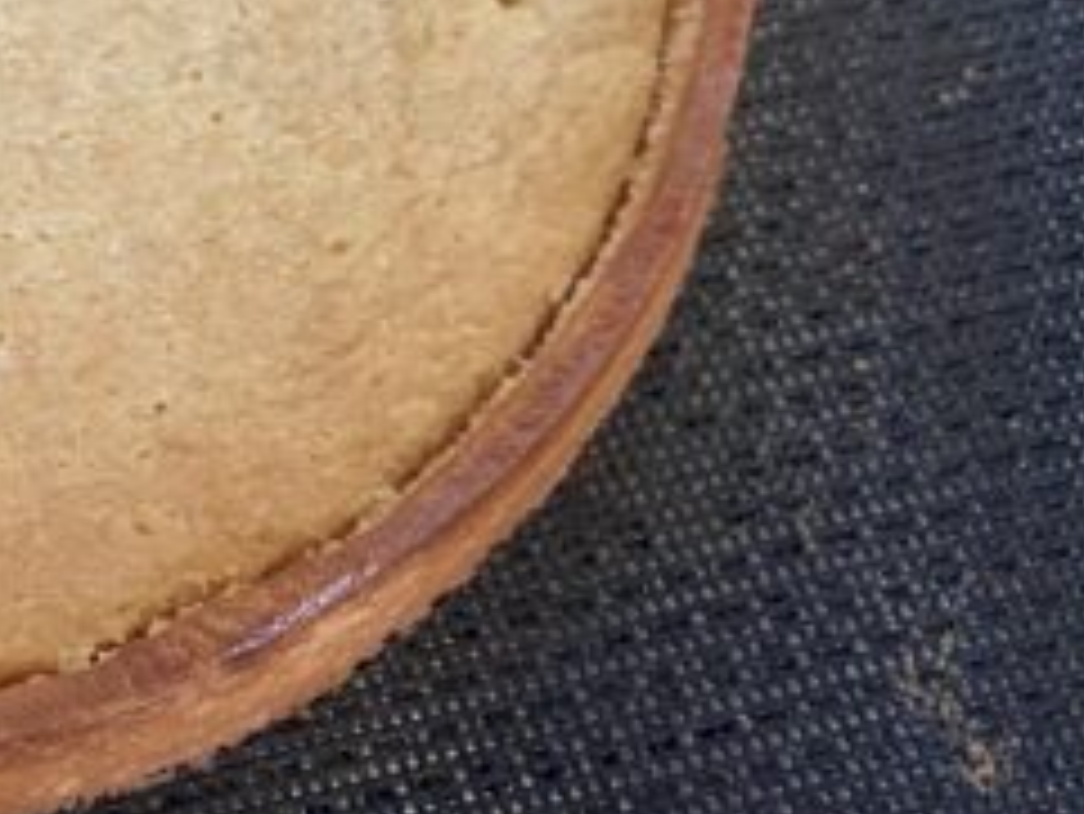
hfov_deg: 24.3
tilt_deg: -62.8
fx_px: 2256
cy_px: 112
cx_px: -241
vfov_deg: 20.1
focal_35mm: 72
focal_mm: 4.25
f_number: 1.8
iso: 400
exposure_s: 1/60
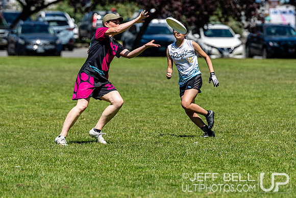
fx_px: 3402
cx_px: 148
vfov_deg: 3.3
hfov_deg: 5.0
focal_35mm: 414
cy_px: 61
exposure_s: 1/2000
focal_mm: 200
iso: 100
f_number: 4
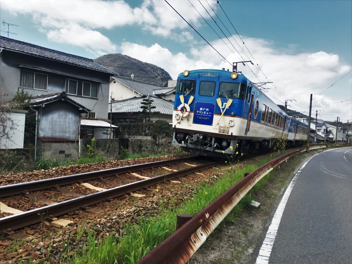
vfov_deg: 48.2
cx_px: 176
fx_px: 295
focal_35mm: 29
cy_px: 132
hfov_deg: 61.7
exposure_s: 1/1538
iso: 25
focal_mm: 4.15
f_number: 2.2
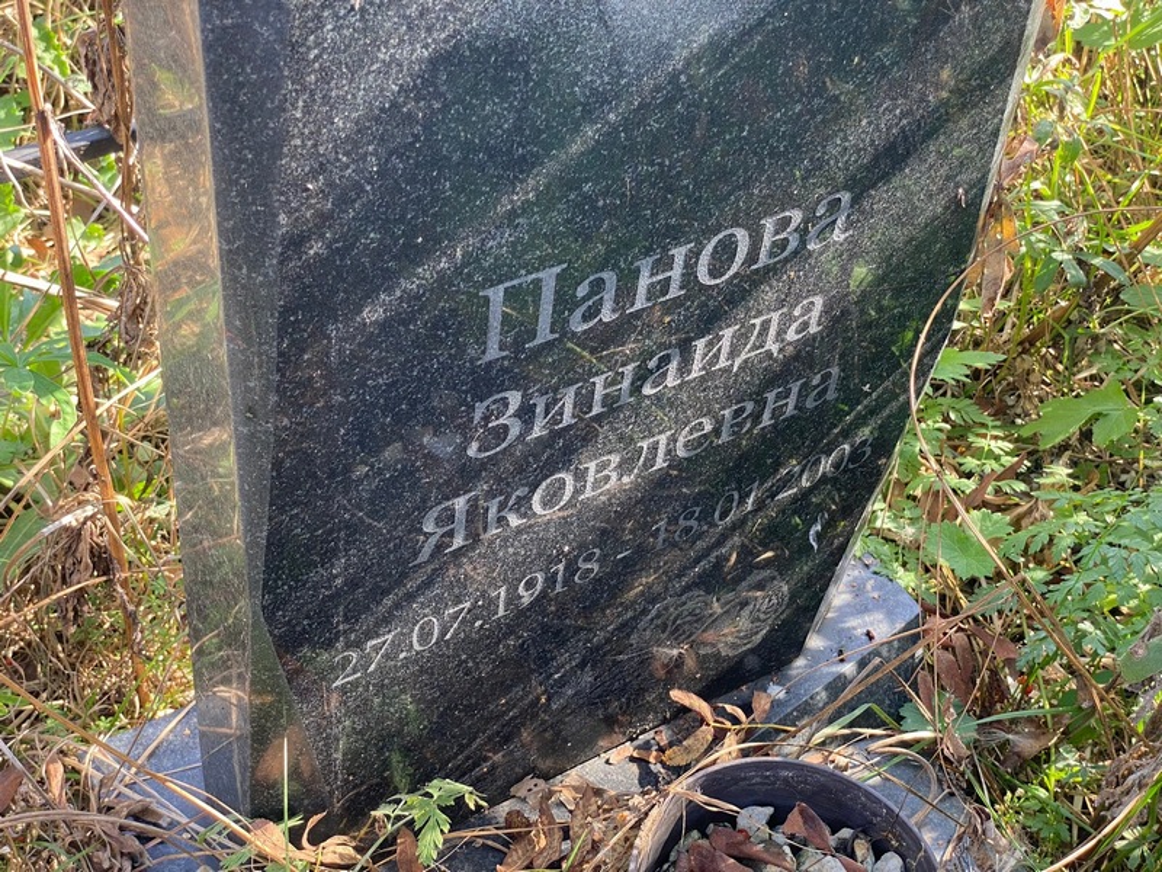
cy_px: 436
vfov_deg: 28.0
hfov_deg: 36.8
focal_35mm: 52
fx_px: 1746
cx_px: 581
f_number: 2
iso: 50
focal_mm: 6
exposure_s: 1/121
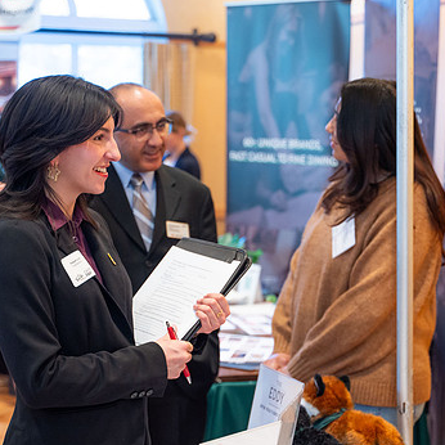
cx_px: 297
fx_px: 1076
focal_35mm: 74
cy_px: 244
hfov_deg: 23.3
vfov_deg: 23.4
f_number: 2.8
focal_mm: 52
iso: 2000
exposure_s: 1/100
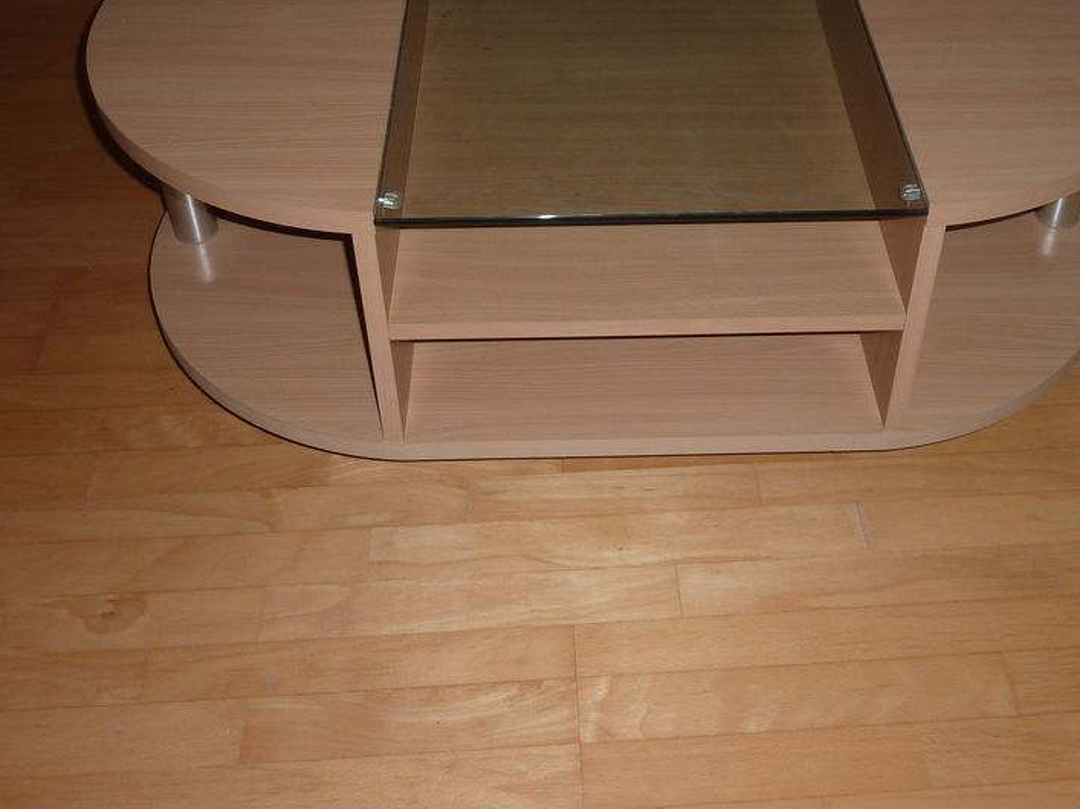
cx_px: 614
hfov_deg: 45.7
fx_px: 1279
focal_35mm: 41
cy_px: 258
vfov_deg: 34.7
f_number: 3.4
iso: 100
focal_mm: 4.7
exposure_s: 1/60
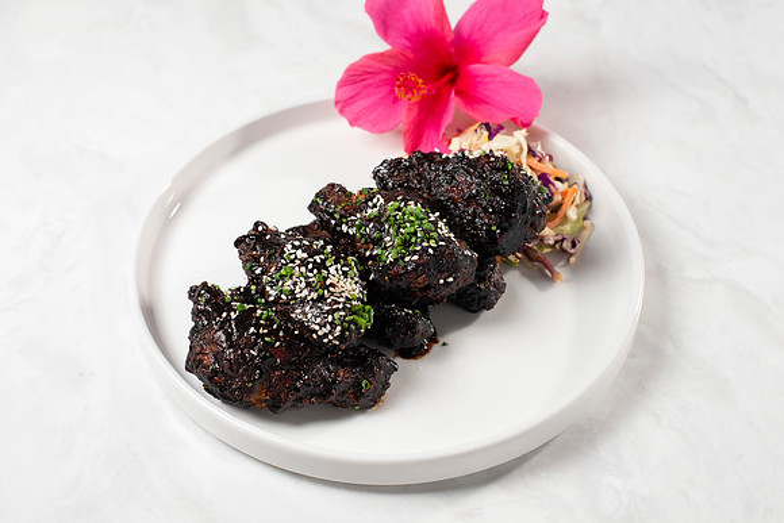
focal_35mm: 50
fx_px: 1089
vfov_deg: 27.0
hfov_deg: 39.6
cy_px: 262
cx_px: 392
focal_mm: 50
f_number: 6.3
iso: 250
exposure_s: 1/250
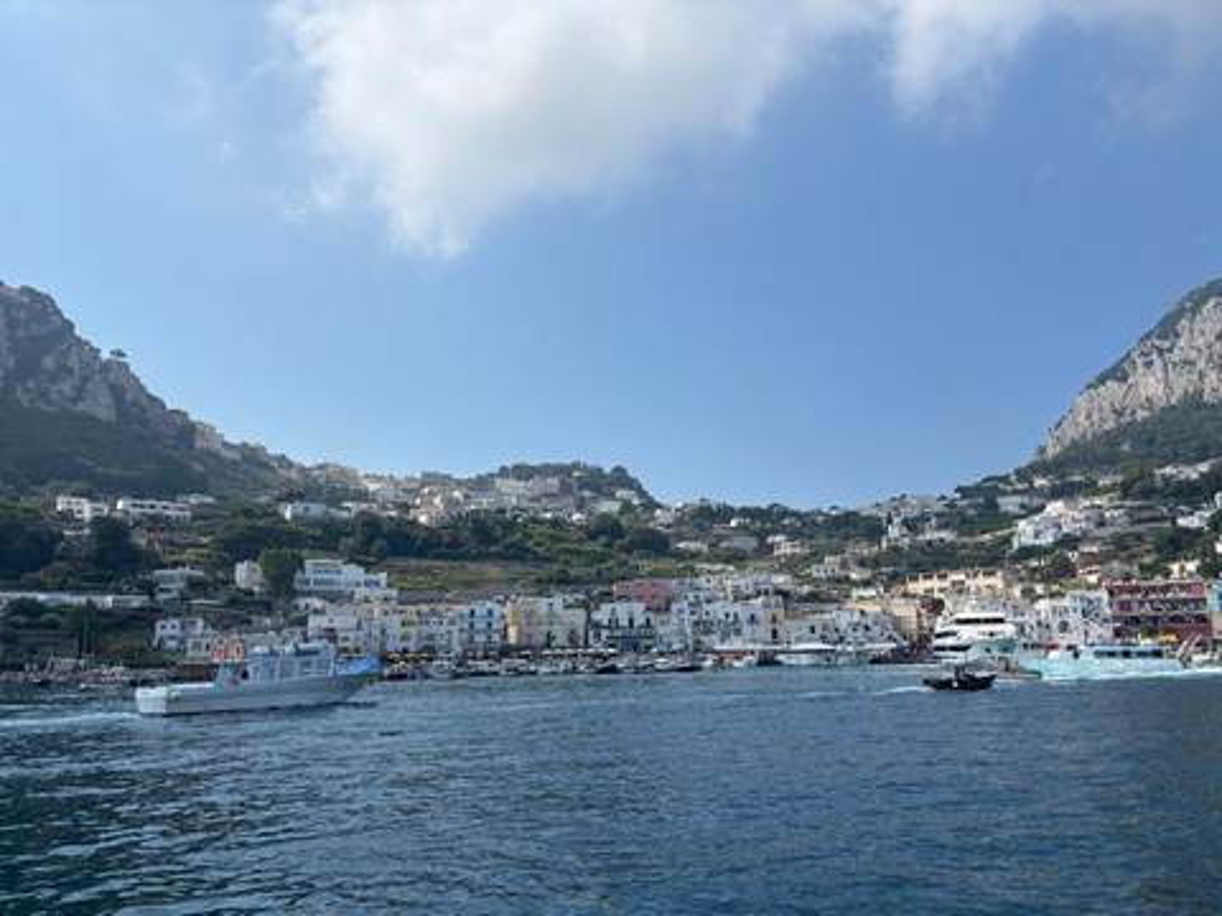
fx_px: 918
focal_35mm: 26
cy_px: 458
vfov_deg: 53.1
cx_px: 611
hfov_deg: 67.3
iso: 50
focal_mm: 5.96
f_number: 1.6
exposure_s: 1/5348
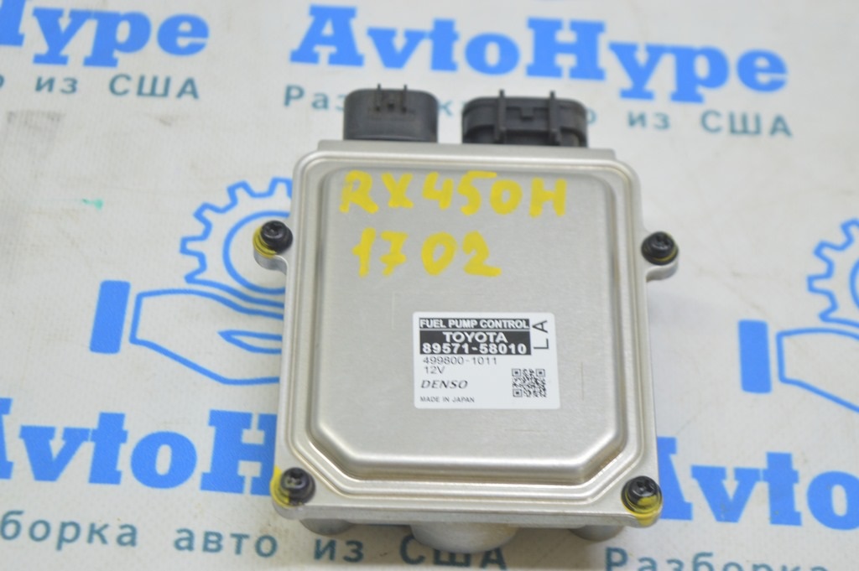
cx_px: 430
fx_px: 1967
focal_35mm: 82
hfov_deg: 24.6
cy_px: 286
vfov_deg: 16.5
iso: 400
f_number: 5.6
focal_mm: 55
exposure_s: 1/20
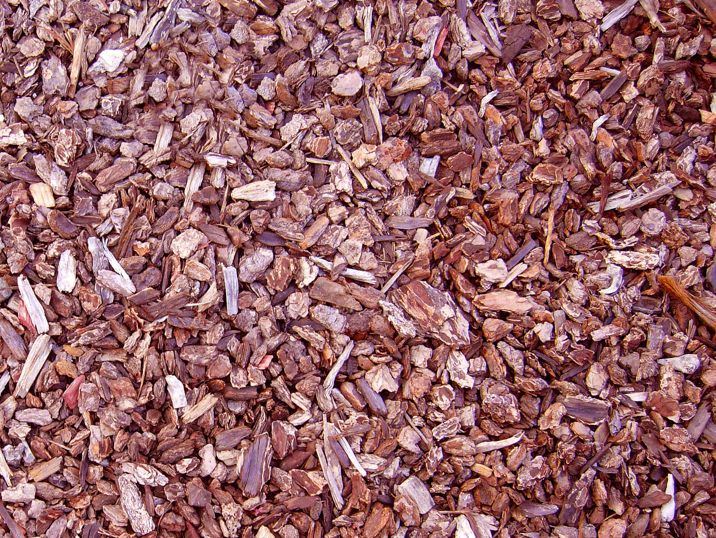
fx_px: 1158
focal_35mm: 56
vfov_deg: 25.9
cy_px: 368
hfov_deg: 33.6
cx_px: 172
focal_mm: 7.5
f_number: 2.7
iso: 50
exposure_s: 1/41.4
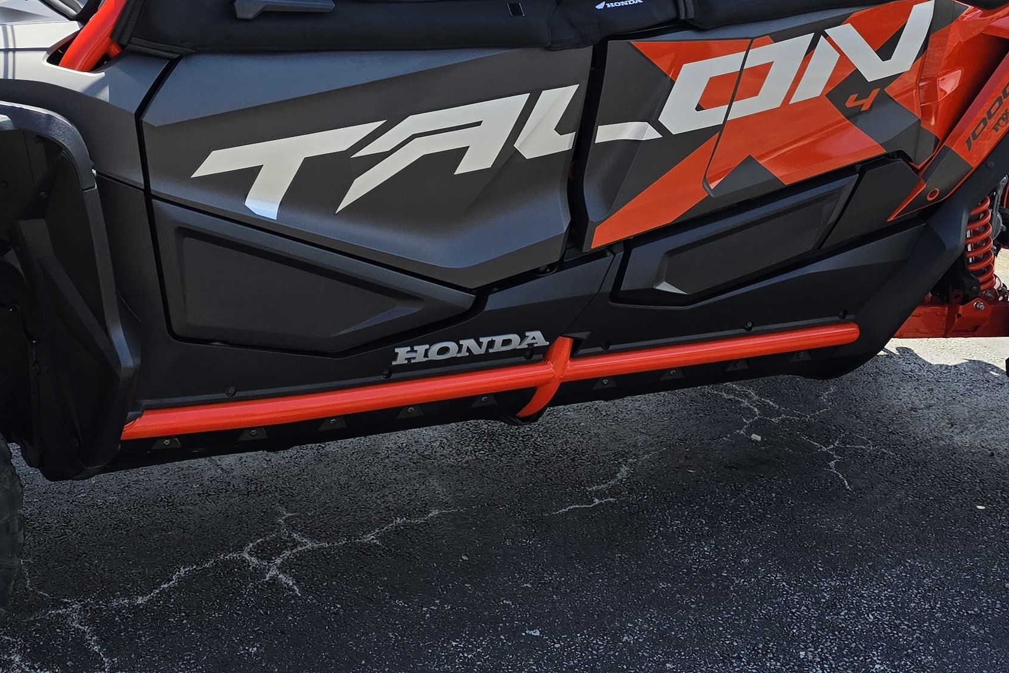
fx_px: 1597
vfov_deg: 23.4
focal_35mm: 57
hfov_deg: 34.9
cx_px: 397
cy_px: 118
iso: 64
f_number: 1.4
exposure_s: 1/6571
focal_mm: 6.5
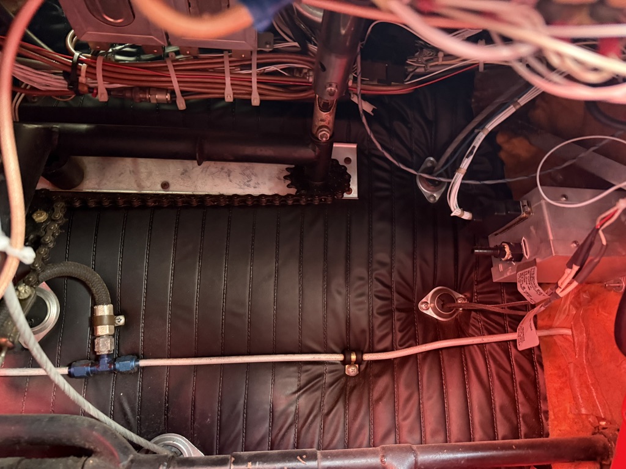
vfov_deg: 56.8
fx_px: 434
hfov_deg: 71.6
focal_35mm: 24
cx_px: 313
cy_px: 234
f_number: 1.78
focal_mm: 6.76
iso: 1000
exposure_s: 1/32
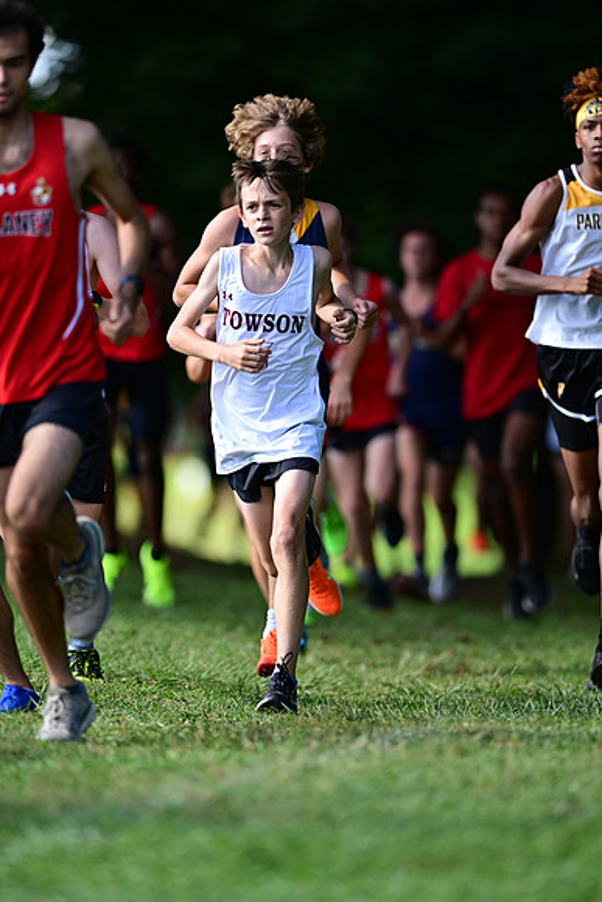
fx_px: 7520
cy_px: 451
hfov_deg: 4.6
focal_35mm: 300
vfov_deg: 6.9
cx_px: 301
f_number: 2.8
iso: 640
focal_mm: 300
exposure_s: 1/2500
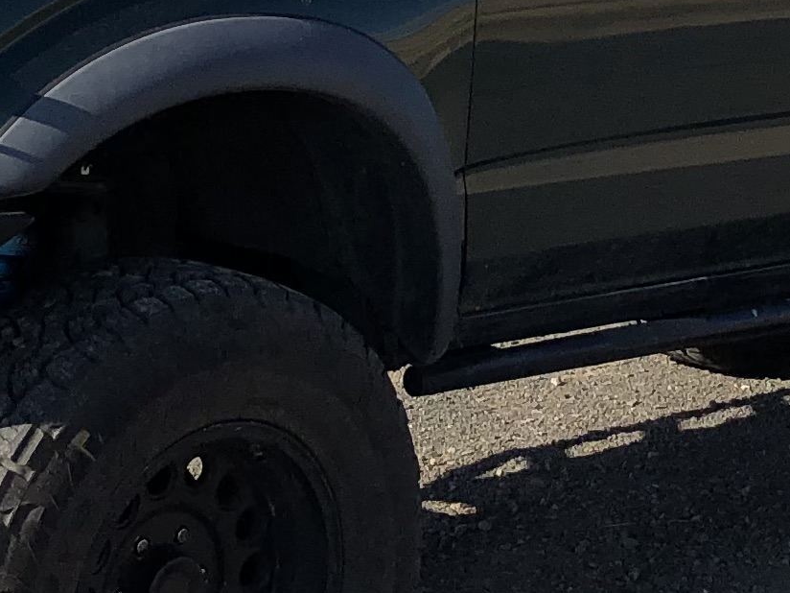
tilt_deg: +3.3
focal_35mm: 137
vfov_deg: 10.2
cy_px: -456
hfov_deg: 14.4
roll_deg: -2.5
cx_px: 582
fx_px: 3127
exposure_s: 1/1799
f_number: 1.8
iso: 20
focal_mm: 3.99
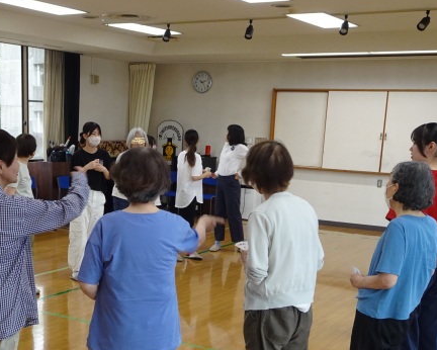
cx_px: 148
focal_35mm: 52
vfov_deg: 28.6
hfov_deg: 35.6
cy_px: 277
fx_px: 673
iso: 160
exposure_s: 1/60
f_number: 4
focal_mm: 5.11
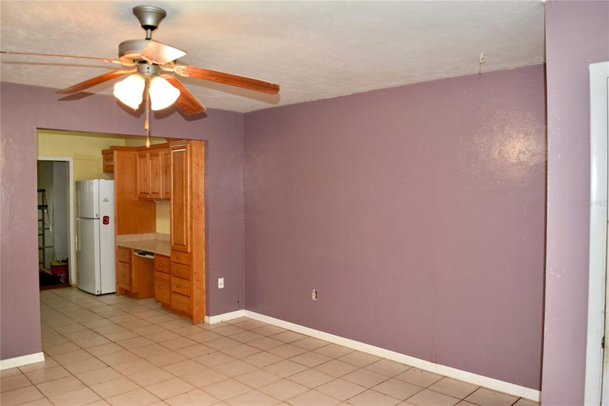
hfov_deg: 67.4
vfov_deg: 47.9
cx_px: 304
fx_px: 457
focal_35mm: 27
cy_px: 203
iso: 800
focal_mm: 18
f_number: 5
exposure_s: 1/100
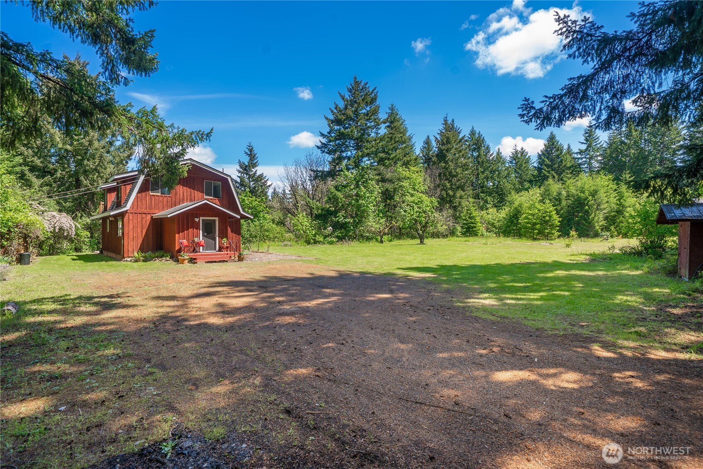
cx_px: 352
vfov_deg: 67.4
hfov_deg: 90.0
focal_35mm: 18
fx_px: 352
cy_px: 234
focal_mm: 18
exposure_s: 1/60
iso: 80
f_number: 7.1
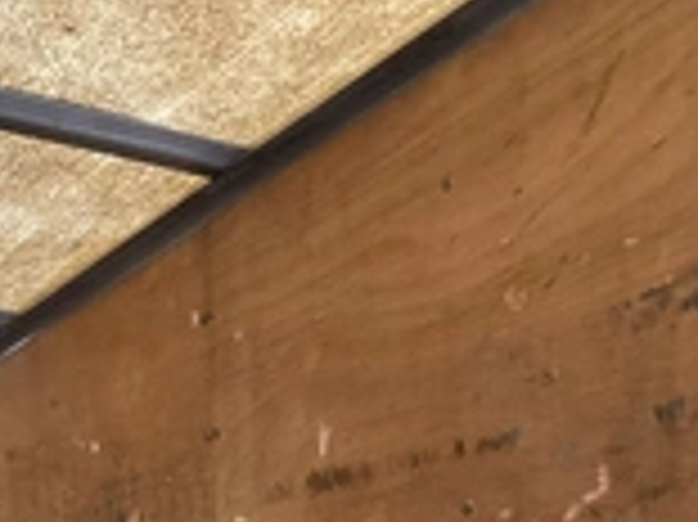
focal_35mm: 75
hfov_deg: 24.6
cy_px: 644
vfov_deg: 18.5
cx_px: -32
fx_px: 1511
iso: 125
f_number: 1.8
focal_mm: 3
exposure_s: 1/60
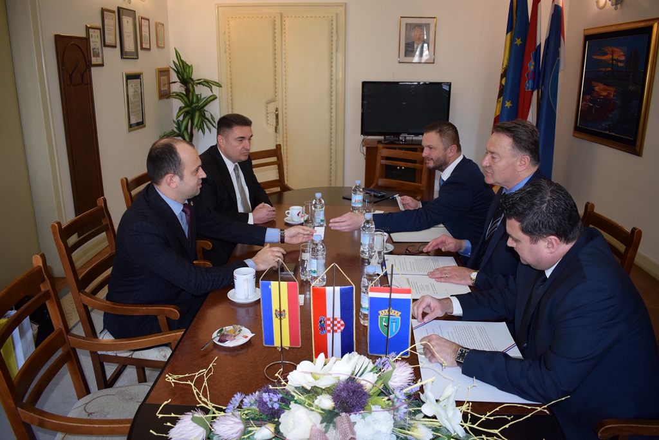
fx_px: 494
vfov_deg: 47.9
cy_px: 220
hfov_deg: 67.4
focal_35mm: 27
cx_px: 330
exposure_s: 1/60
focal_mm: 18
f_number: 3.5
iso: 1000
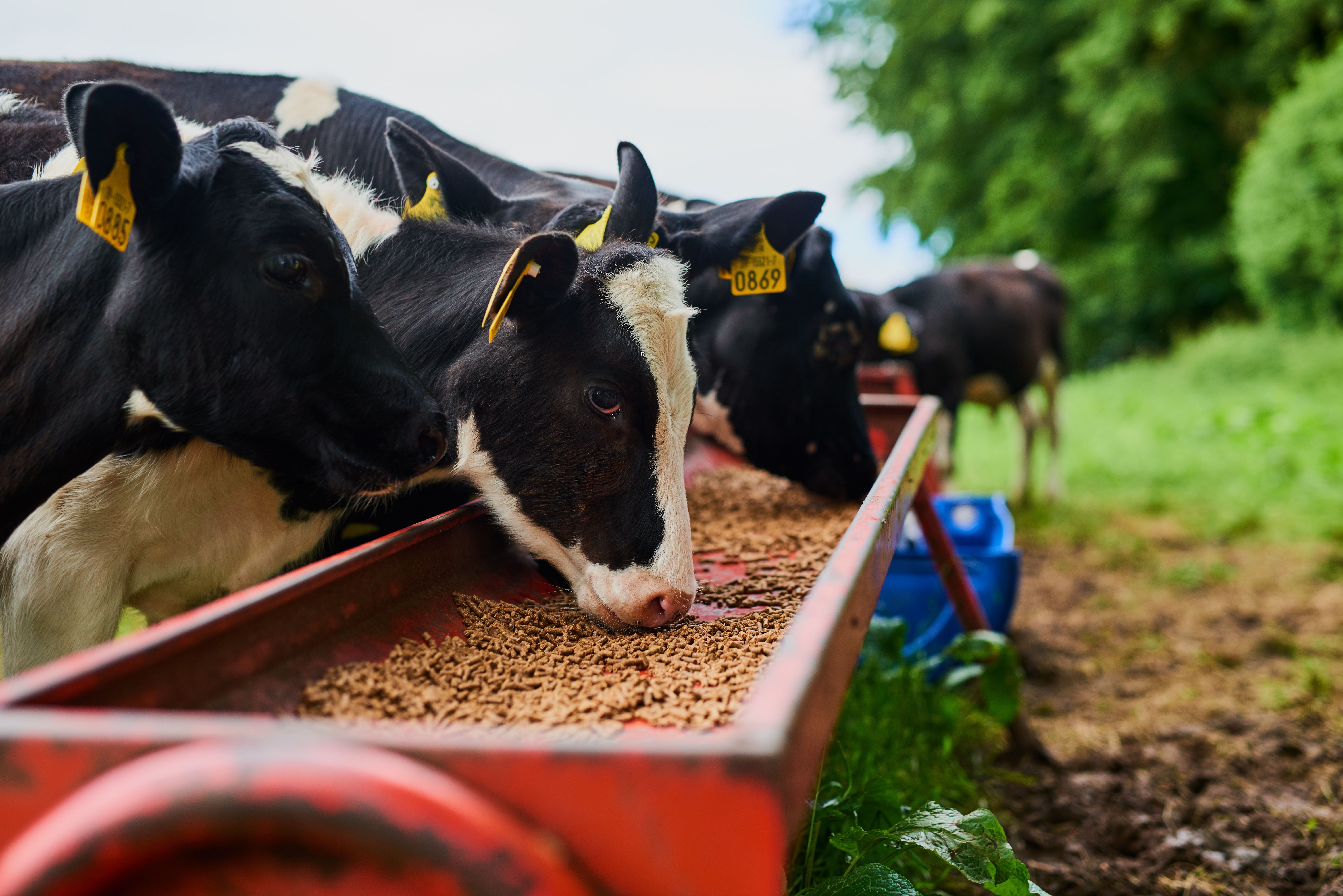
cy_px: 448
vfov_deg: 27.0
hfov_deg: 39.6
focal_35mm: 50
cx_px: 672
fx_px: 1866
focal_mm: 50
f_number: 2.2
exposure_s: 1/640
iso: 100
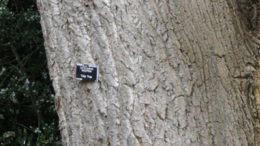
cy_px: -54
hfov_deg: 11.9
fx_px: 1241
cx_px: 234
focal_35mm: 180
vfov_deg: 6.7
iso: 400
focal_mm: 26
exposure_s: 1/60
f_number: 4.2
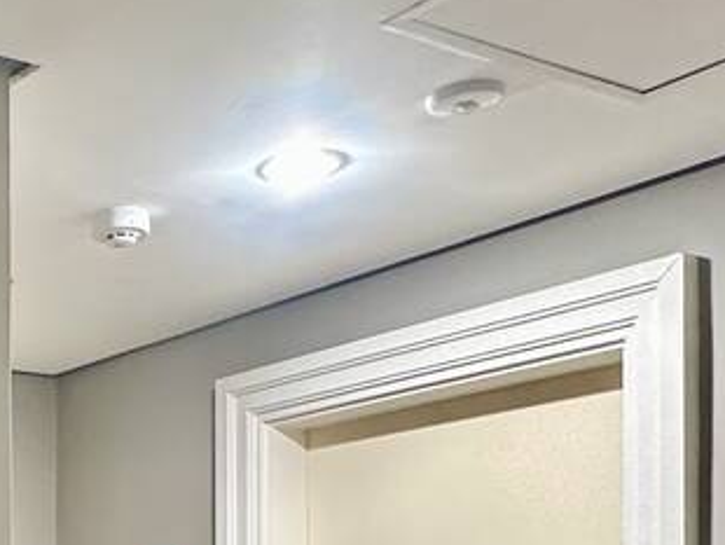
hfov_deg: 25.8
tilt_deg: -0.5
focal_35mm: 65
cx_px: -203
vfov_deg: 20.8
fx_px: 1362
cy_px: 685
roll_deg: +0.3
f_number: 2.2
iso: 250
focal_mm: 2.22
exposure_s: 1/60
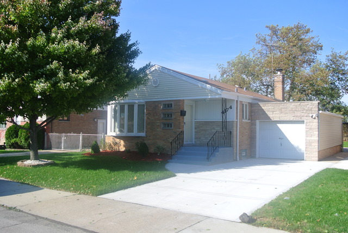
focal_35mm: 34
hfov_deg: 55.8
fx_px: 329
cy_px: 116
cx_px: 174
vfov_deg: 39.0
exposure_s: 1/500
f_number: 4.5
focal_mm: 12.7
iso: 100
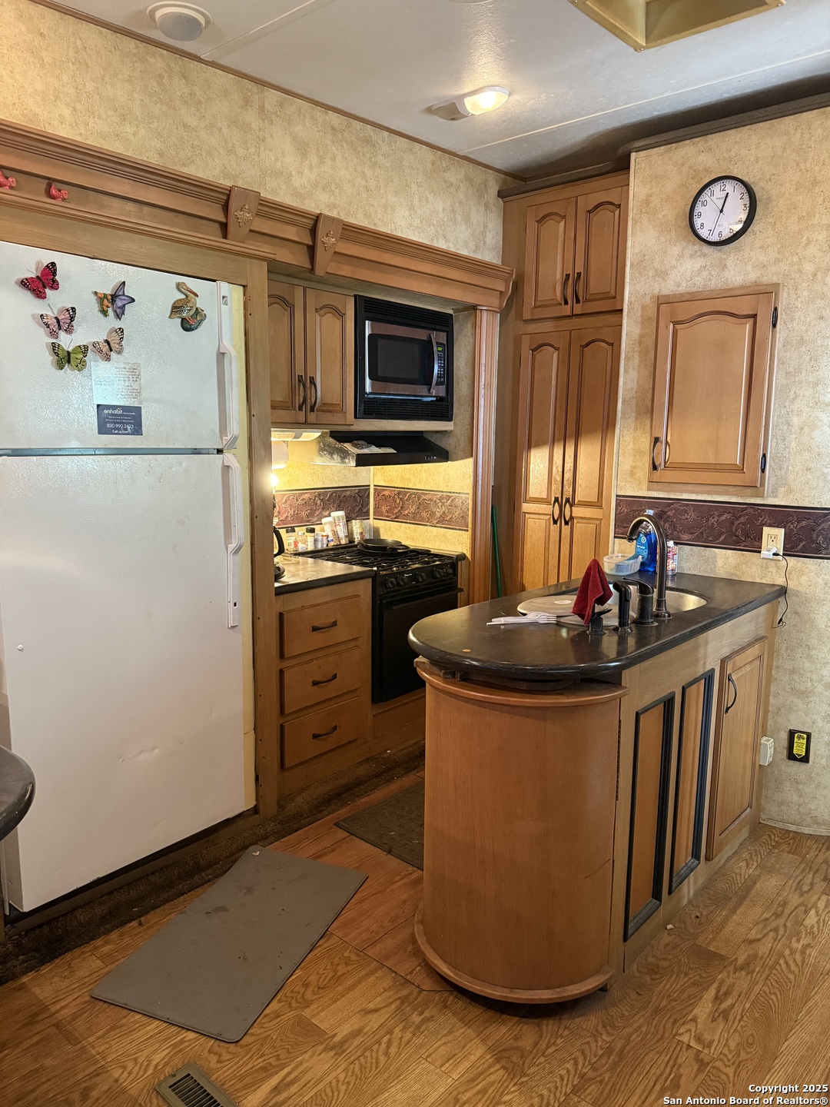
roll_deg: -1.1
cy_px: 554
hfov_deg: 56.8
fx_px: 767
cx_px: 415
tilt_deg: -8.0
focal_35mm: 24
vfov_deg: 71.6
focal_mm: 6.76
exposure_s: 1/40
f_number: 1.78
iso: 800
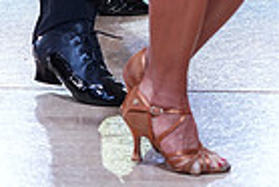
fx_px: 2358
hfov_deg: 6.8
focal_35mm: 304
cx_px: 166
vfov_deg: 4.4
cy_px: -308
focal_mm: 73
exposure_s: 1/250
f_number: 4
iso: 640
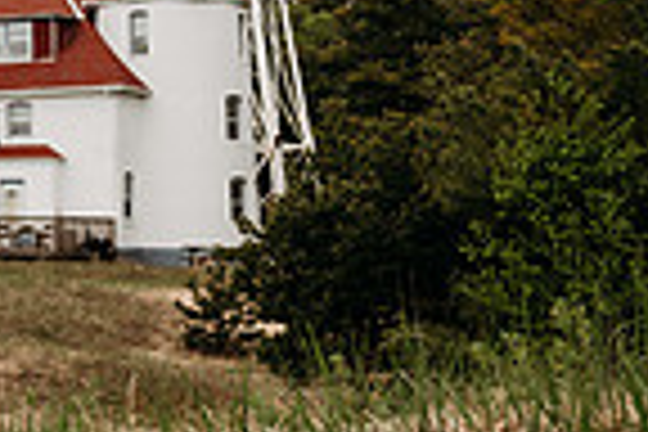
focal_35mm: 111
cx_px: -270
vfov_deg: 12.3
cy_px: 52
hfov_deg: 17.0
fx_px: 1998
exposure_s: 1/1600
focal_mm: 27.5
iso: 200
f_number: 2.8
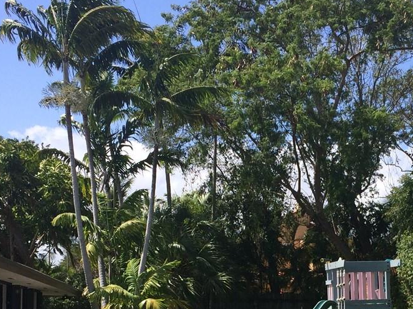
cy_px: 298
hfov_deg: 27.2
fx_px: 835
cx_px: 330
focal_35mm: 70
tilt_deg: -0.3
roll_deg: +0.6
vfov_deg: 20.4
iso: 32
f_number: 2.2
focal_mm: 4.15
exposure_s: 1/1642
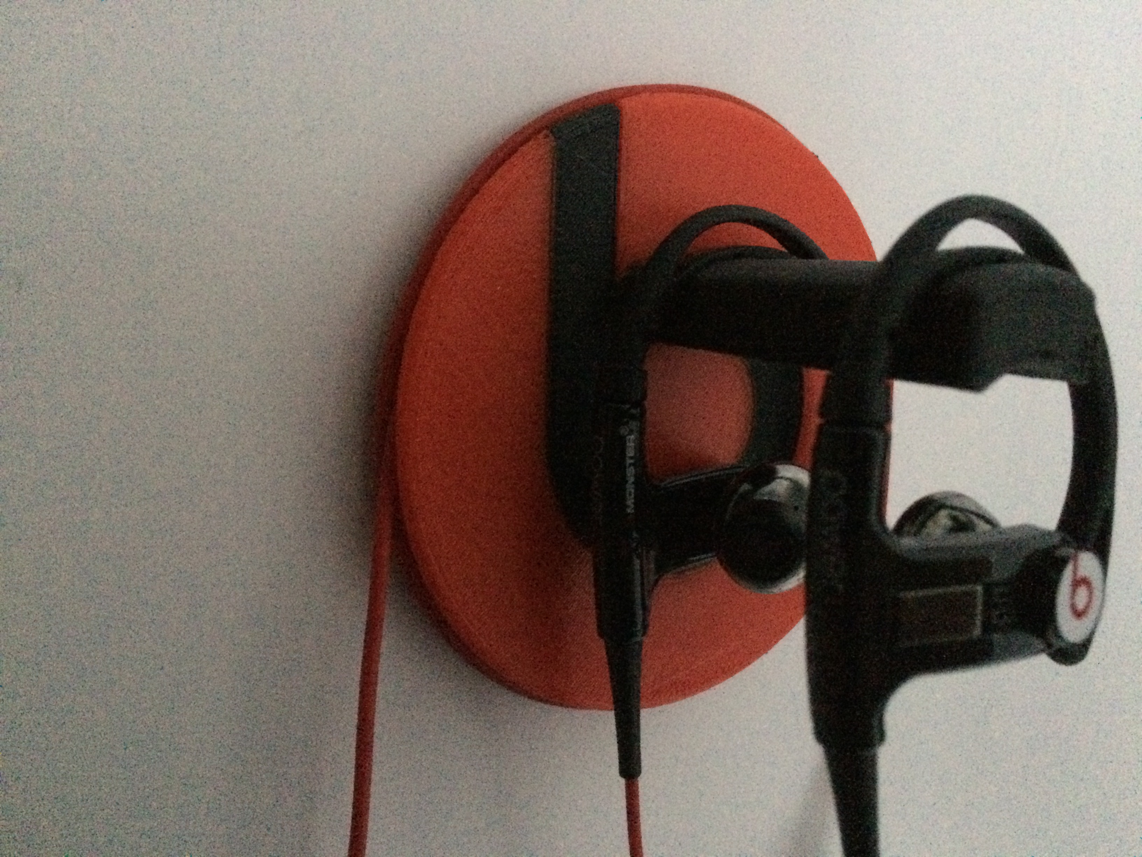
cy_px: 428
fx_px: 957
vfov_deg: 48.2
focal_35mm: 29
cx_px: 571
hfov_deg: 61.7
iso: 800
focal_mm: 4.15
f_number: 2.2
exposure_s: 1/15
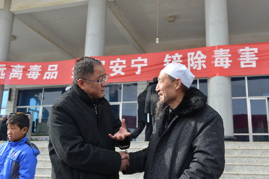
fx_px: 299
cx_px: 134
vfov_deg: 33.4
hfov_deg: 48.5
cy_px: 90
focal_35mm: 40
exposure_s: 1/200
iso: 160
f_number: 7.1
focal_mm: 40
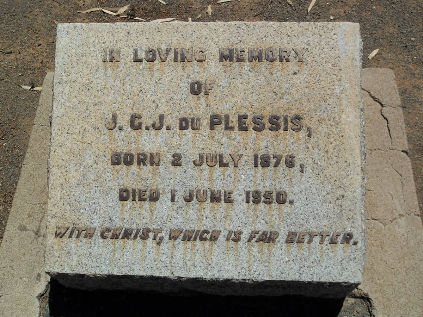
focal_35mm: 35
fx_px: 428
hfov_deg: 52.6
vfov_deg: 40.7
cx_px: 212
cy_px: 158
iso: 80
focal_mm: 6.3
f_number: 8.2
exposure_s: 1/350
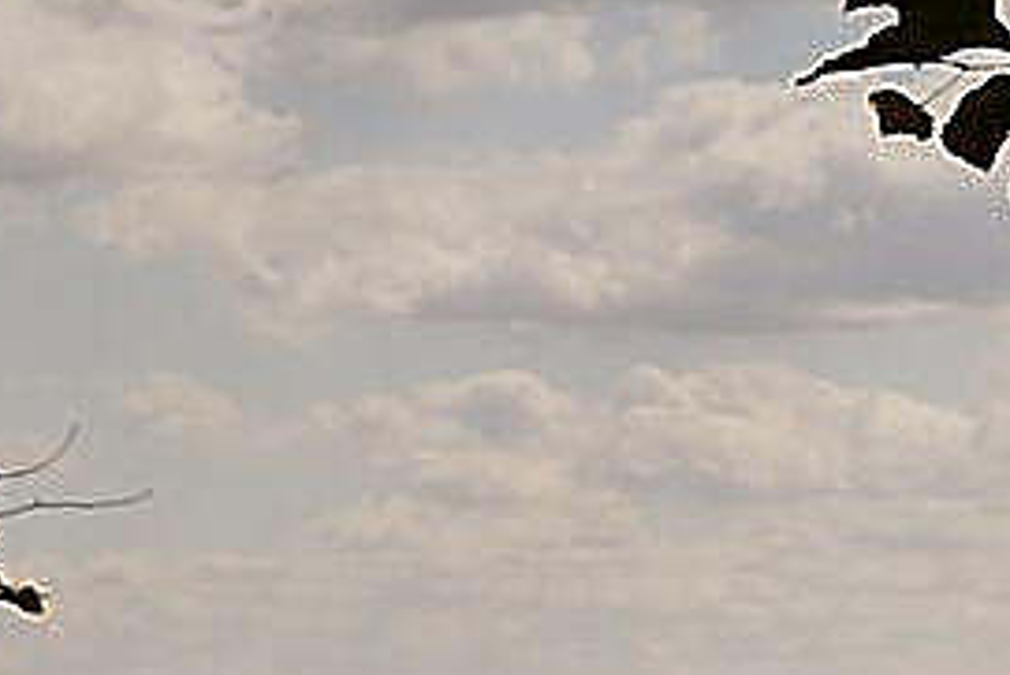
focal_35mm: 199
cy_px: 1061
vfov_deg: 6.8
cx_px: 2955
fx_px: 5586
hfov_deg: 8.7
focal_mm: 18
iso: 200
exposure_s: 1/80
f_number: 22
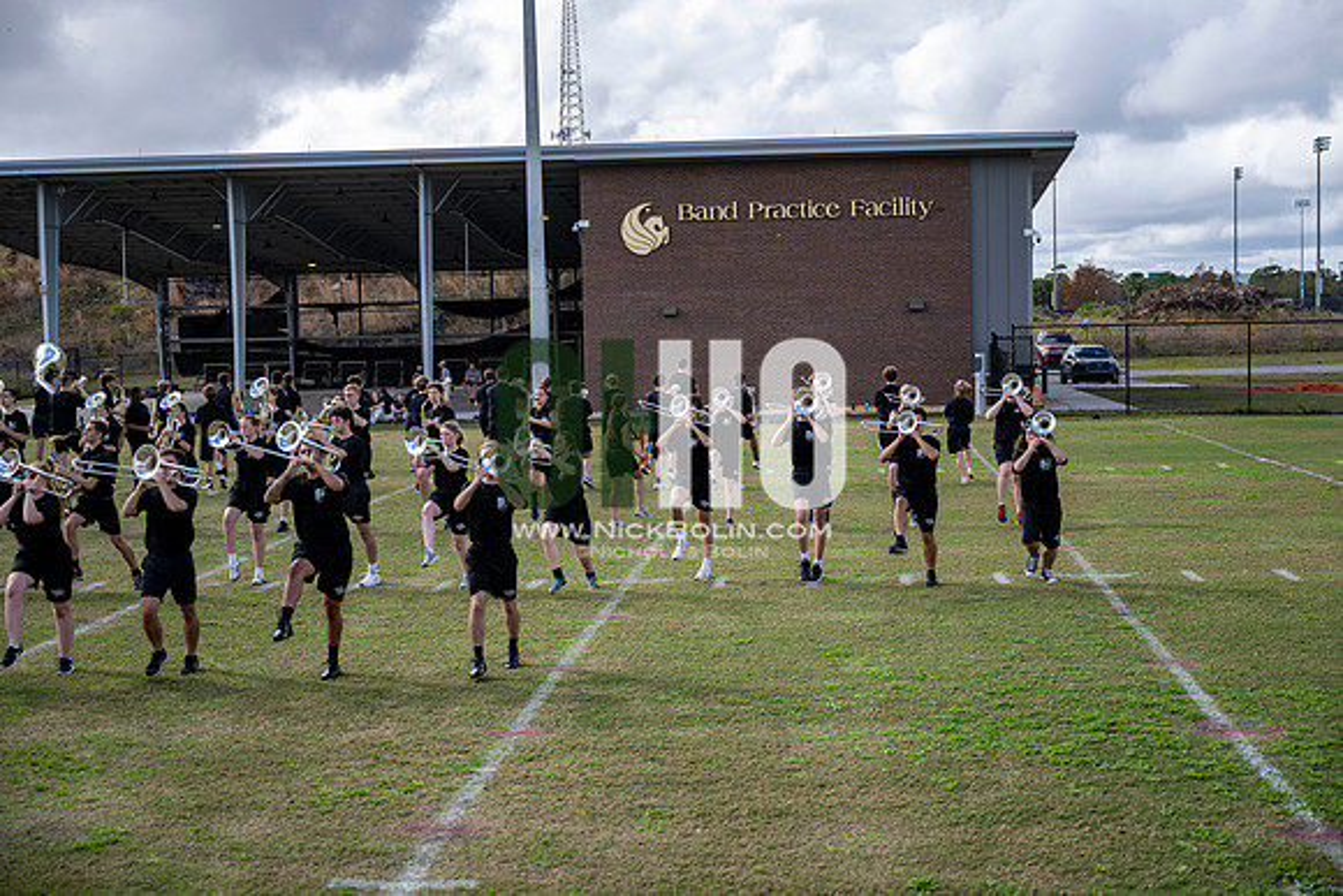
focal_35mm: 50
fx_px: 1866
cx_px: 672
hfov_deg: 39.6
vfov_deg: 27.0
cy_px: 448
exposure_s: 1/1250
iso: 125
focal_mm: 50
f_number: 2.8
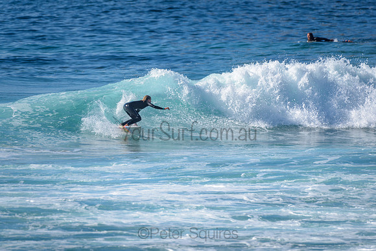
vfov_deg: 2.2
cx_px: 146
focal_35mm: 613
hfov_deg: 3.4
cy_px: 97
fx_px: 6402
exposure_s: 1/2000
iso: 160
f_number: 5.6
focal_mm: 500
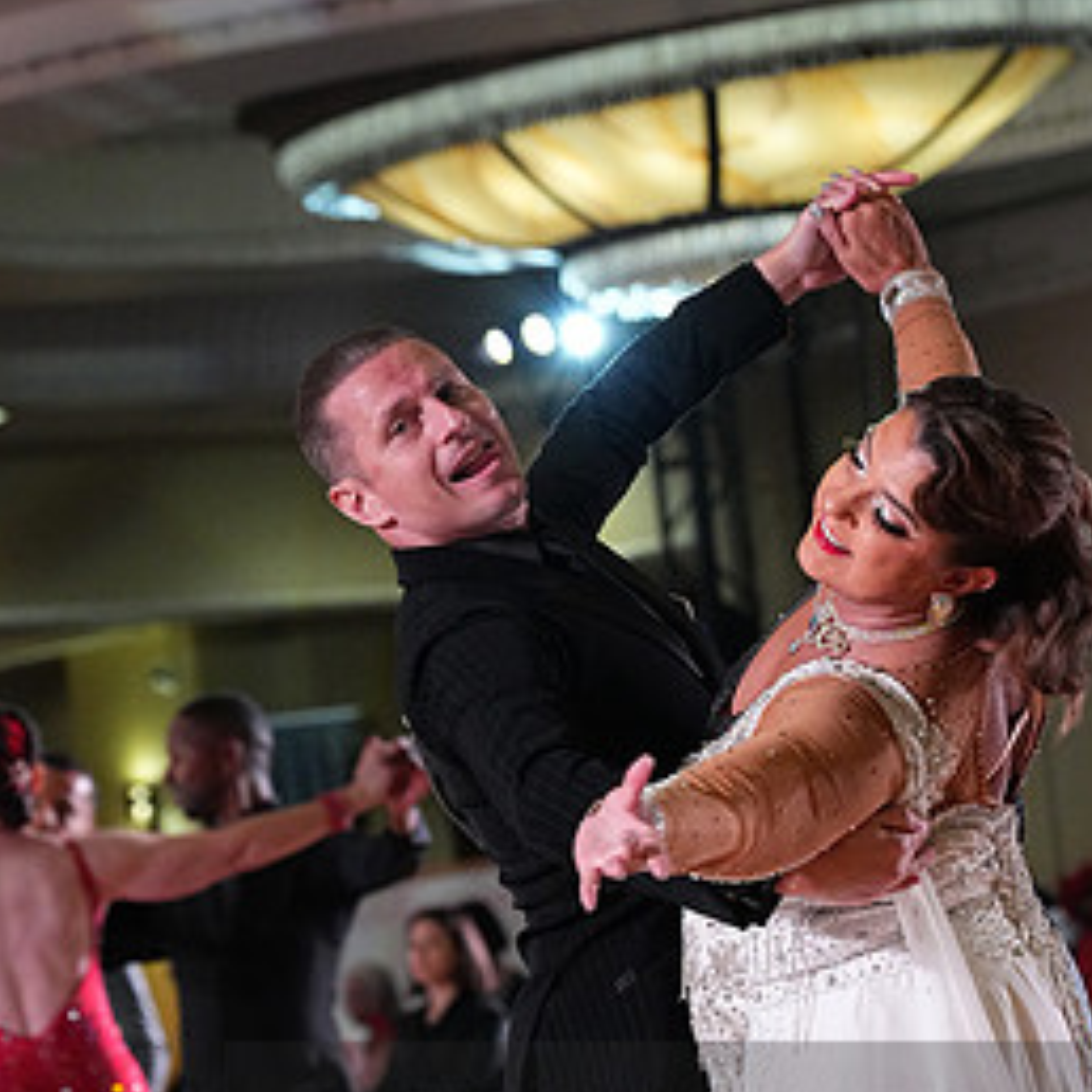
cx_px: 811
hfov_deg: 7.6
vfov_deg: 7.5
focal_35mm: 231
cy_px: 1185
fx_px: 8244
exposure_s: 1/400
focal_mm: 121
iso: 6400
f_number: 5.6
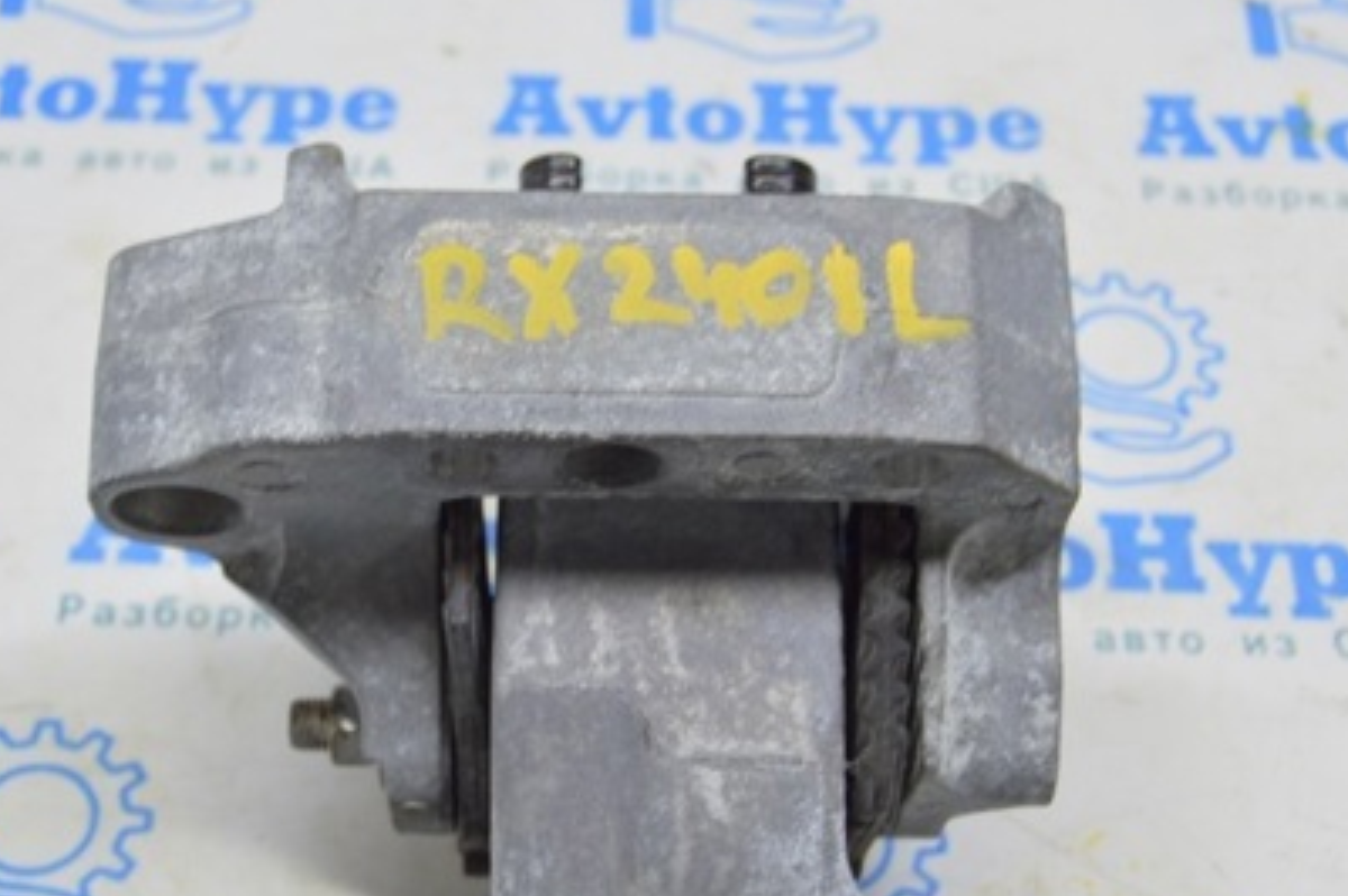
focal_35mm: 72
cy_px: 517
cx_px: 603
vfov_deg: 18.9
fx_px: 2694
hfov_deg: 28.1
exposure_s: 1/20
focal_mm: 30
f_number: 5.6
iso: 400
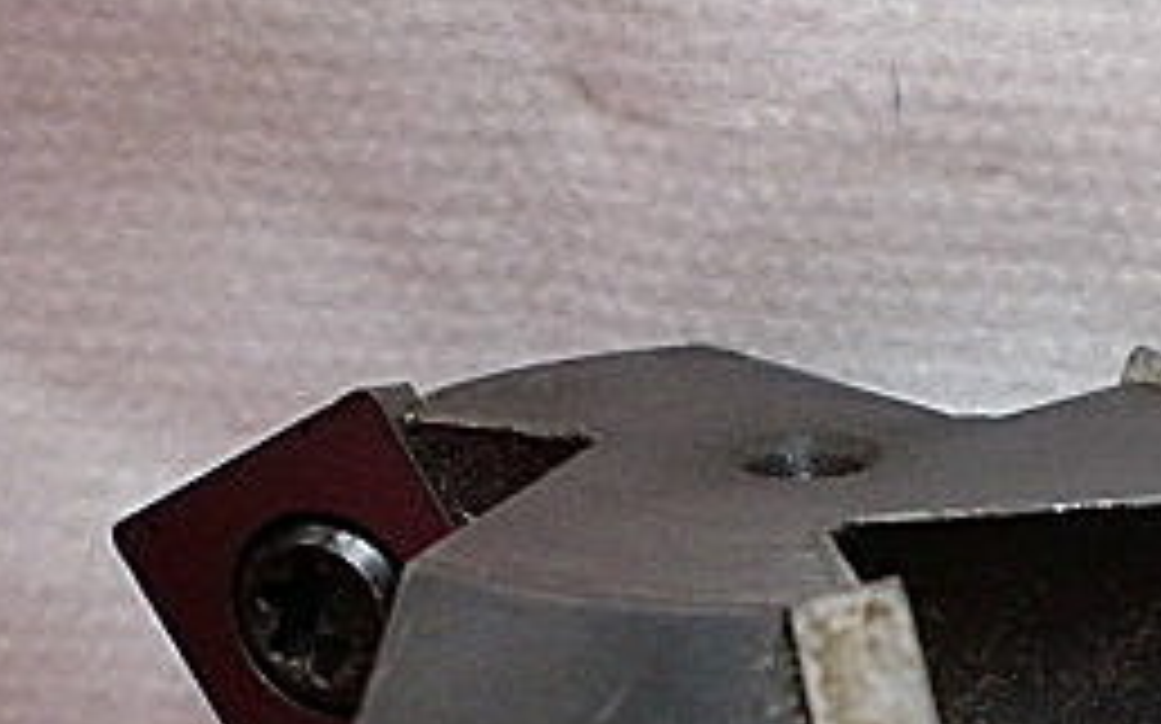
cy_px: 706
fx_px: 2910
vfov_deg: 14.0
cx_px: 981
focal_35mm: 92
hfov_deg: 22.2
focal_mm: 6.3
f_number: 3.1
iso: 200
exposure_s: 1/60
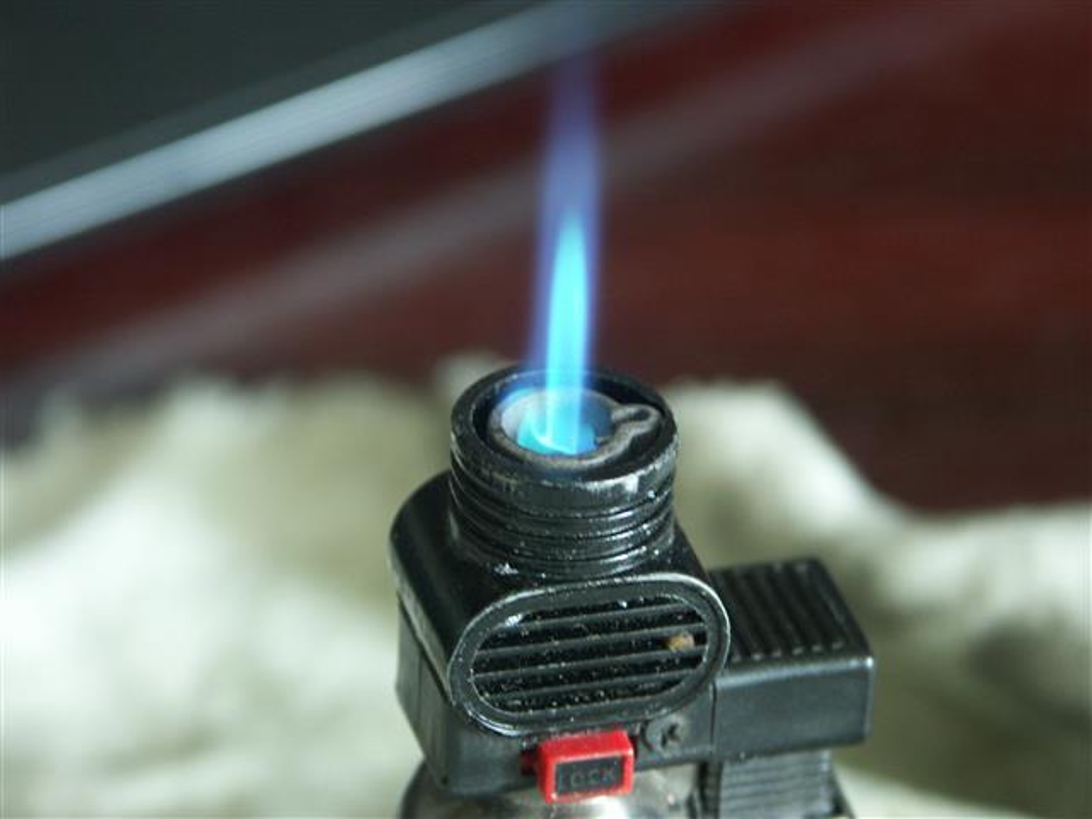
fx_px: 5899
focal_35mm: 187
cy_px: 410
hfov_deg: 10.6
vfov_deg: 7.9
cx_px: 546
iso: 200
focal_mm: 47.45
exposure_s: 1/4
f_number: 3.5
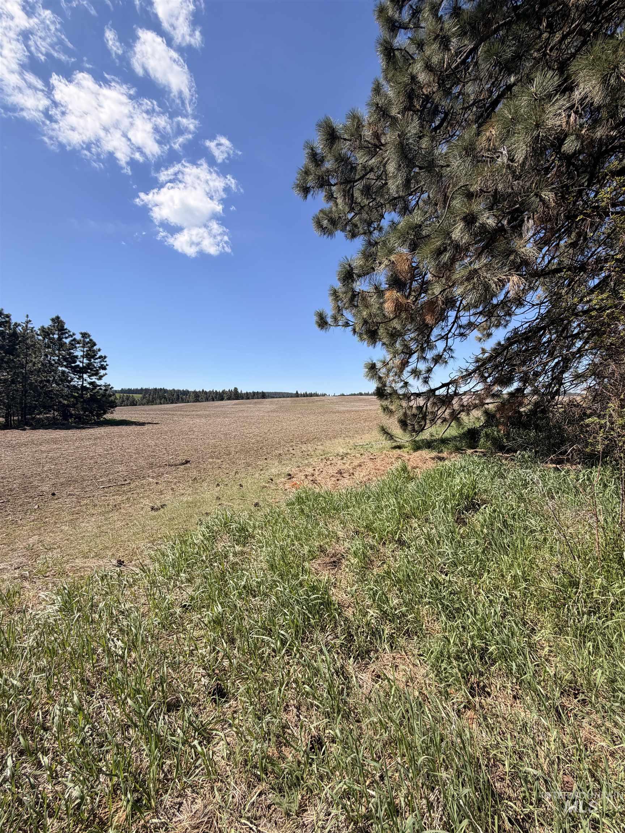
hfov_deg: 85.7
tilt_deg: -0.9
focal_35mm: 14
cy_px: 416
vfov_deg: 102.1
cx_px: 312
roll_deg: -1.0
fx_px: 337
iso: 25
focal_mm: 2.22
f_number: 2.2
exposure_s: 1/770
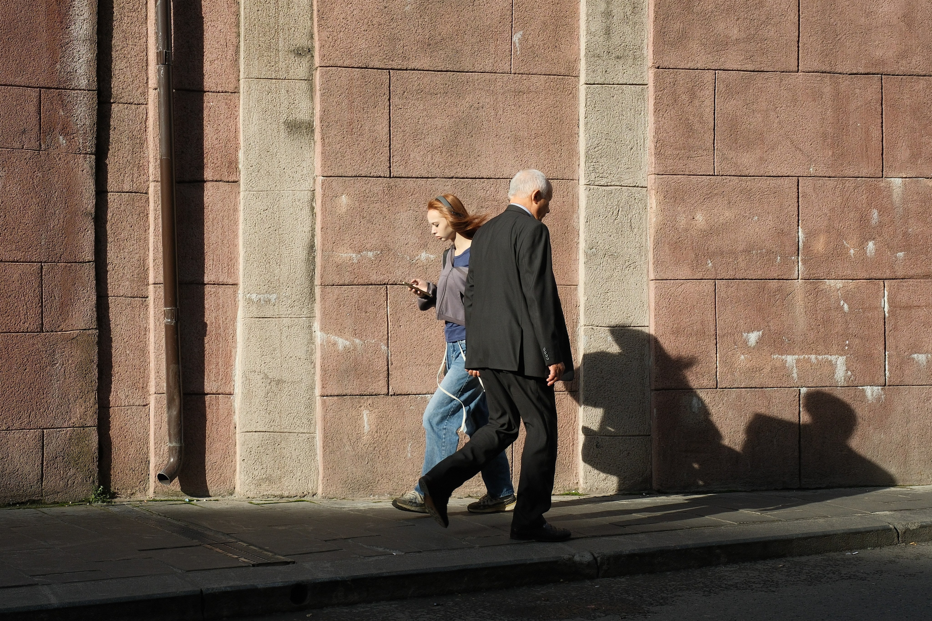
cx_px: 466
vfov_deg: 32.6
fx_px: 1061
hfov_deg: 47.4
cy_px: 310
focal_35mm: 41
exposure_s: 1/950
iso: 640
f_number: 8
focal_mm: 27
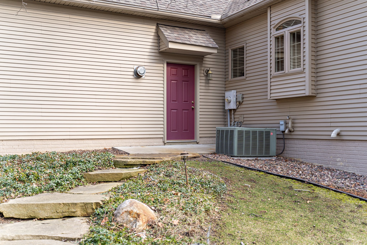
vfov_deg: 35.0
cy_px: 122
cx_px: 184
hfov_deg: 50.7
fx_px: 387
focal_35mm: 38
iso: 400
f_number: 2.8
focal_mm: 38
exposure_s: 1/640
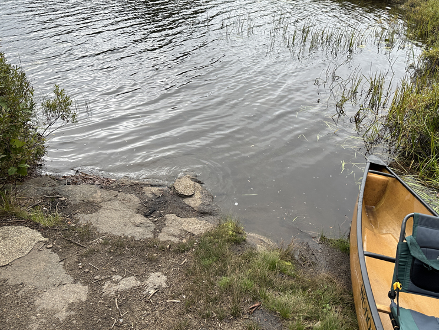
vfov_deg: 48.1
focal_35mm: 29
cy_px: 141
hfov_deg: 61.6
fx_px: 368
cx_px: 223
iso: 80
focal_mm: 6.86
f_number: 1.78
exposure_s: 1/1119
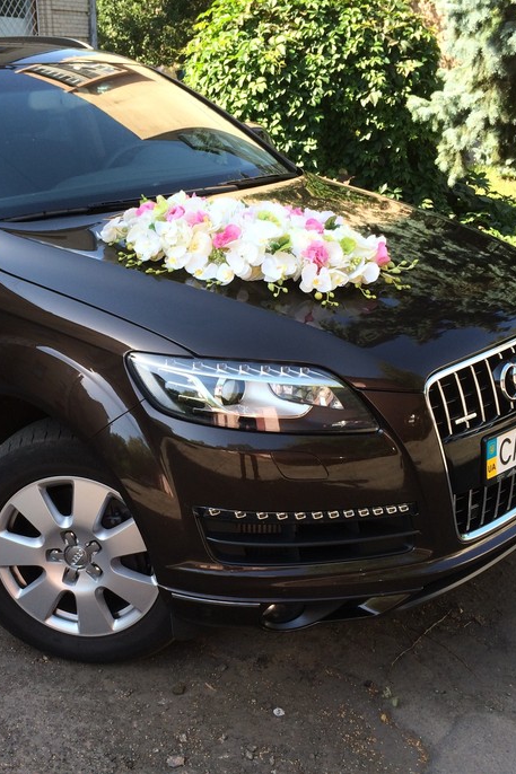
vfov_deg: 46.4
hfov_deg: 31.6
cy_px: 386
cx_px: 165
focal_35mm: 42
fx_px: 903
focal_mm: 4.12
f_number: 2.2
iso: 32
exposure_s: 1/321
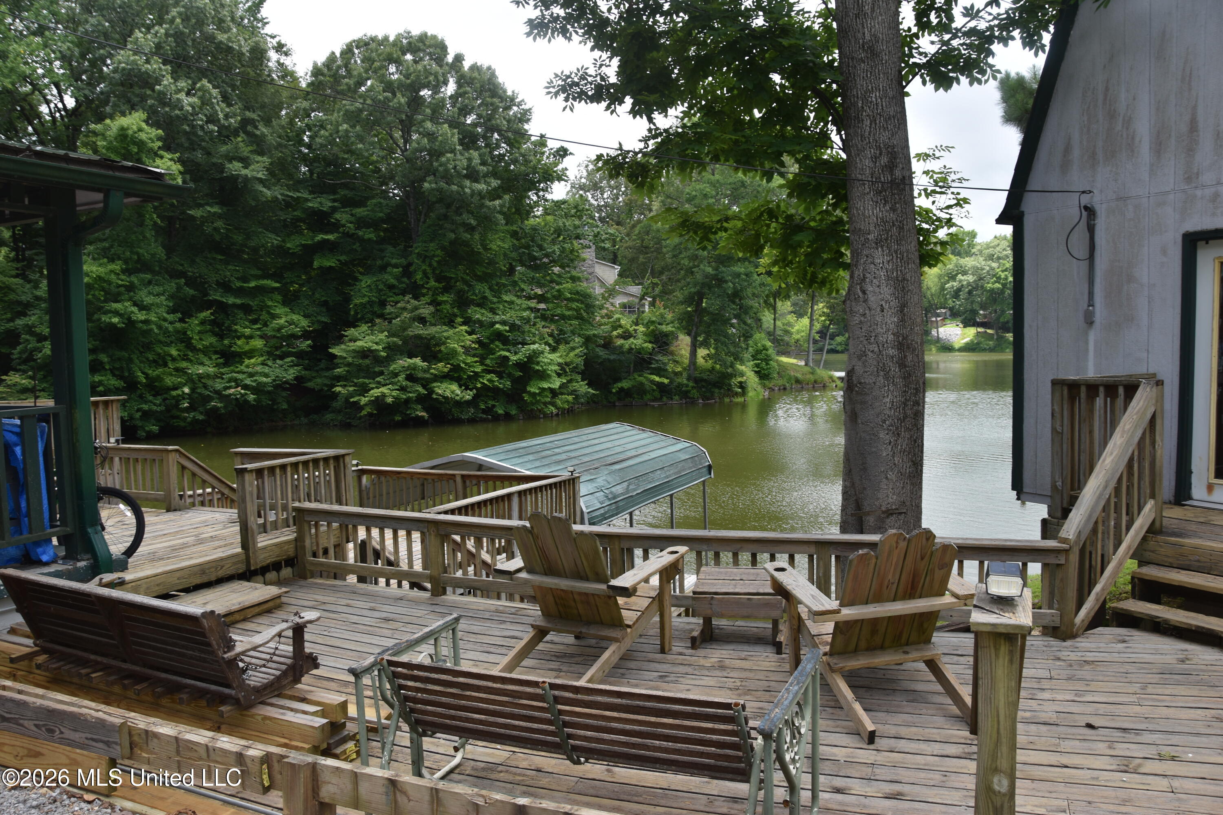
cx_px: 612
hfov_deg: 67.4
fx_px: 917
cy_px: 408
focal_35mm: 27
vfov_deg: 47.9
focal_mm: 18
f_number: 6.3
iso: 100
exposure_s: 1/200
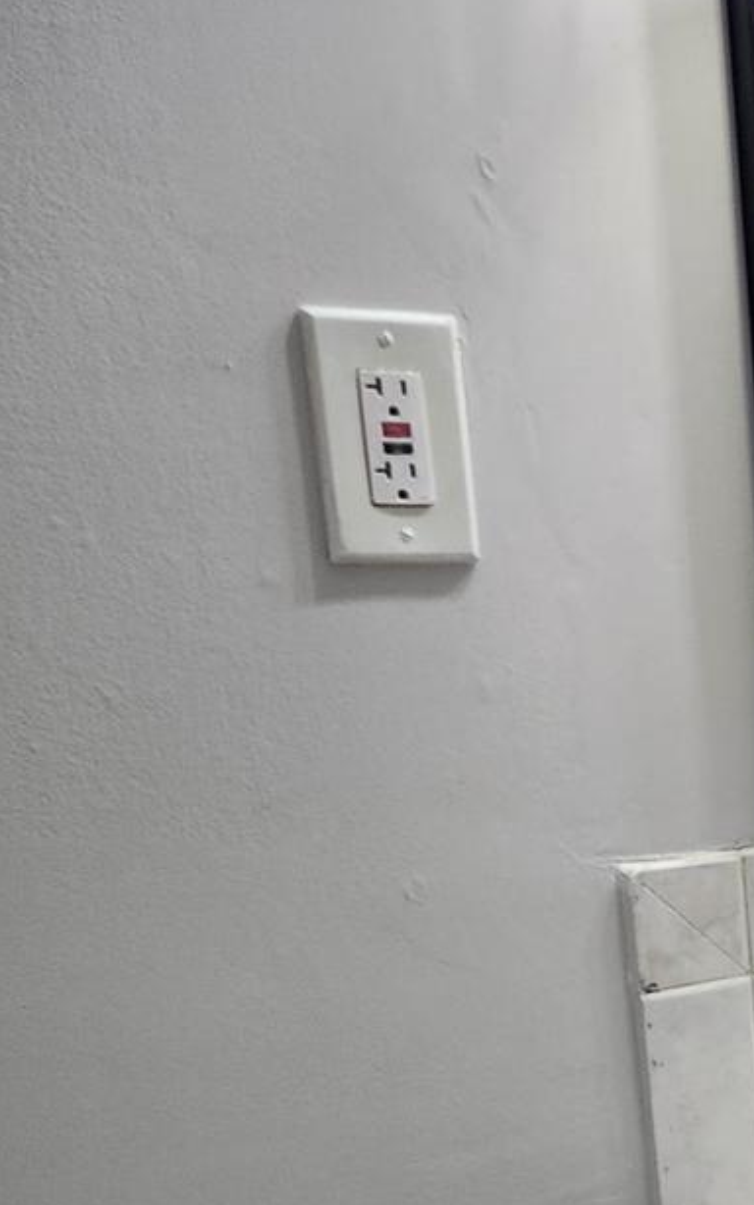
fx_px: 2005
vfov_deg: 31.9
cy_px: 1074
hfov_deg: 19.2
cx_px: 1062
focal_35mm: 61
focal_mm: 6.4
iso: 200
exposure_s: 1/120
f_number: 1.8
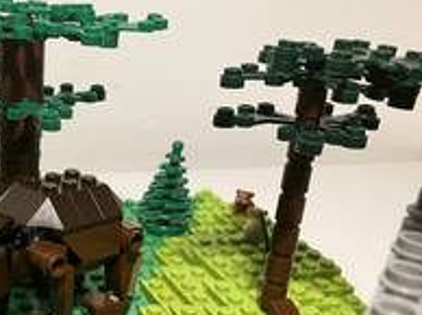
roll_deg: -2.4
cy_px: 217
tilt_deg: -24.2
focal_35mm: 52
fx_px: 633
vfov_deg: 27.7
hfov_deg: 35.0
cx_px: 52
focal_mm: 3.99
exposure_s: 1/50
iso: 250
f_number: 1.8
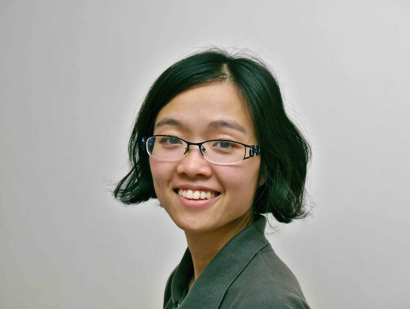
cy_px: 154
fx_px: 1067
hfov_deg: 21.8
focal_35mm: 90
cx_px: 205
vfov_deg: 16.4
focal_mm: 45
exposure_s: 1/60
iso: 160
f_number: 8
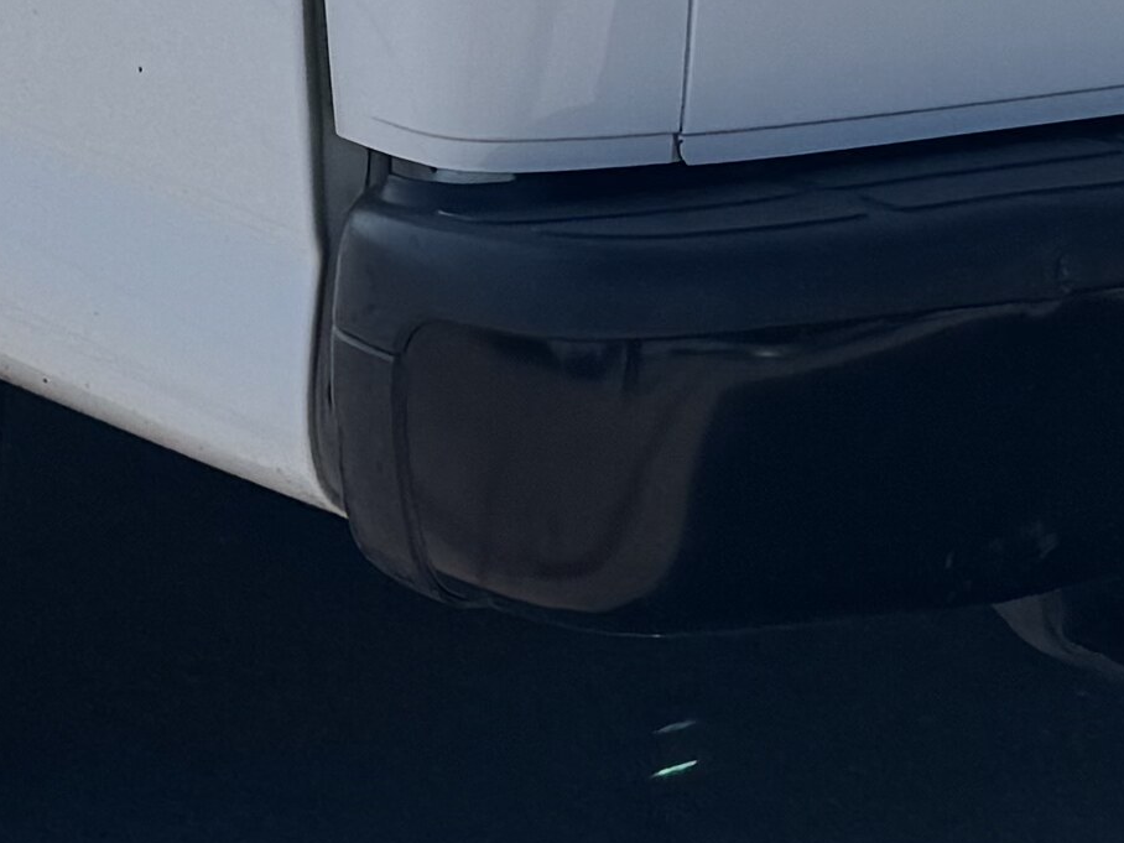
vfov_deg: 9.3
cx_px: 280
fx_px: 4903
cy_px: -807
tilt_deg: -5.1
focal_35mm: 151
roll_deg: +0.0
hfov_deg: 13.0
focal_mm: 6.76
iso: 80
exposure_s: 1/7092
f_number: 1.78
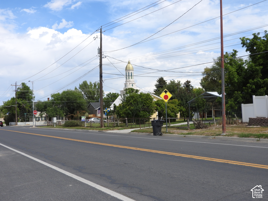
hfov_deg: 46.8
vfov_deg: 36.0
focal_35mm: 40
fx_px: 310
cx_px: 134
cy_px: 100
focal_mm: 7.2
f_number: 3.8
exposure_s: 1/1250
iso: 100
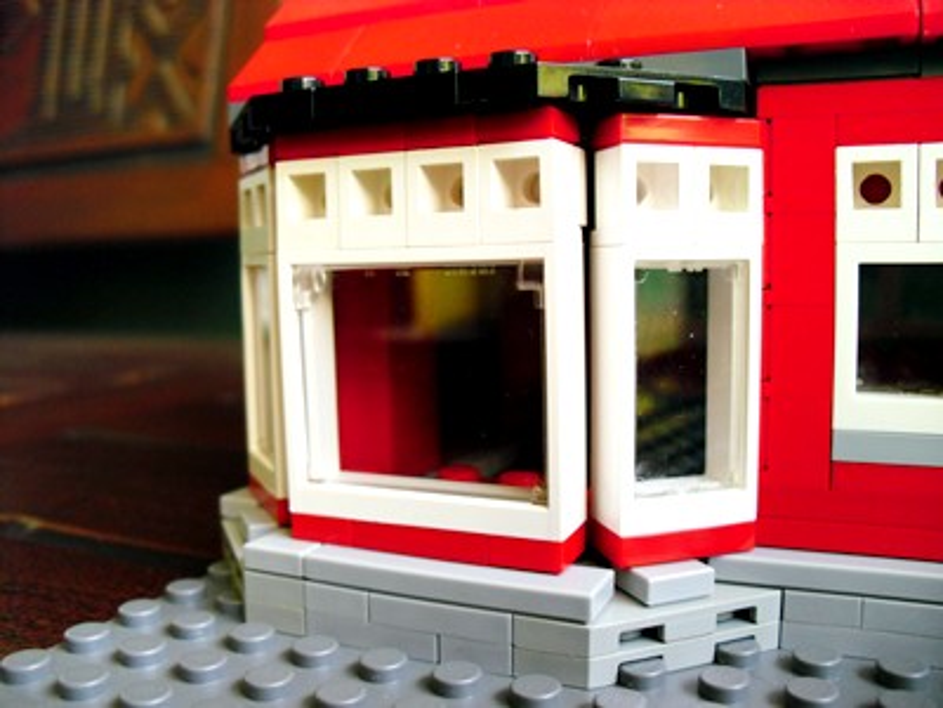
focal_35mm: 36
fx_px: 981
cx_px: 472
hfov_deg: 51.4
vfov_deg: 39.7
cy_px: 354
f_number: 3.1
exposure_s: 1/40
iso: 200
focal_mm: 6.3
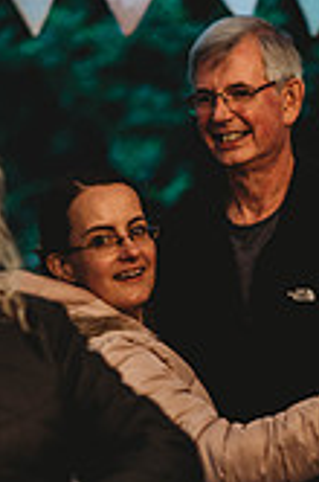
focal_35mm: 231
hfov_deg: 5.9
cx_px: 293
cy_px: 528
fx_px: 3083
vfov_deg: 8.9
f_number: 2
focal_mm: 85
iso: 1600
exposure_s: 1/160
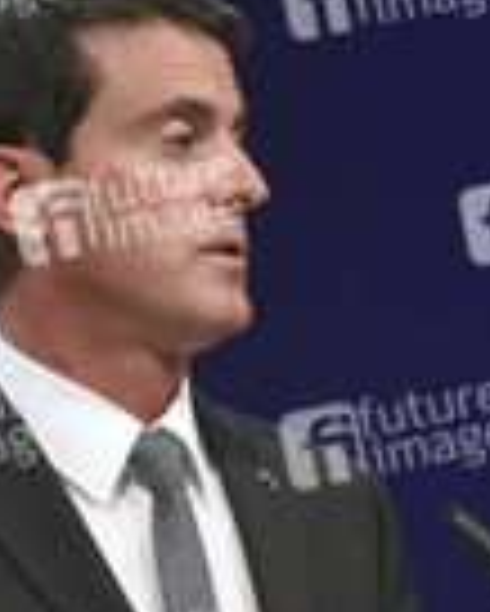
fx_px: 13508
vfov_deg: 2.6
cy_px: 549
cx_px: 456
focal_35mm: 746
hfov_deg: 2.1
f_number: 5.6
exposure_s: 1/125
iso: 1250
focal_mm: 240
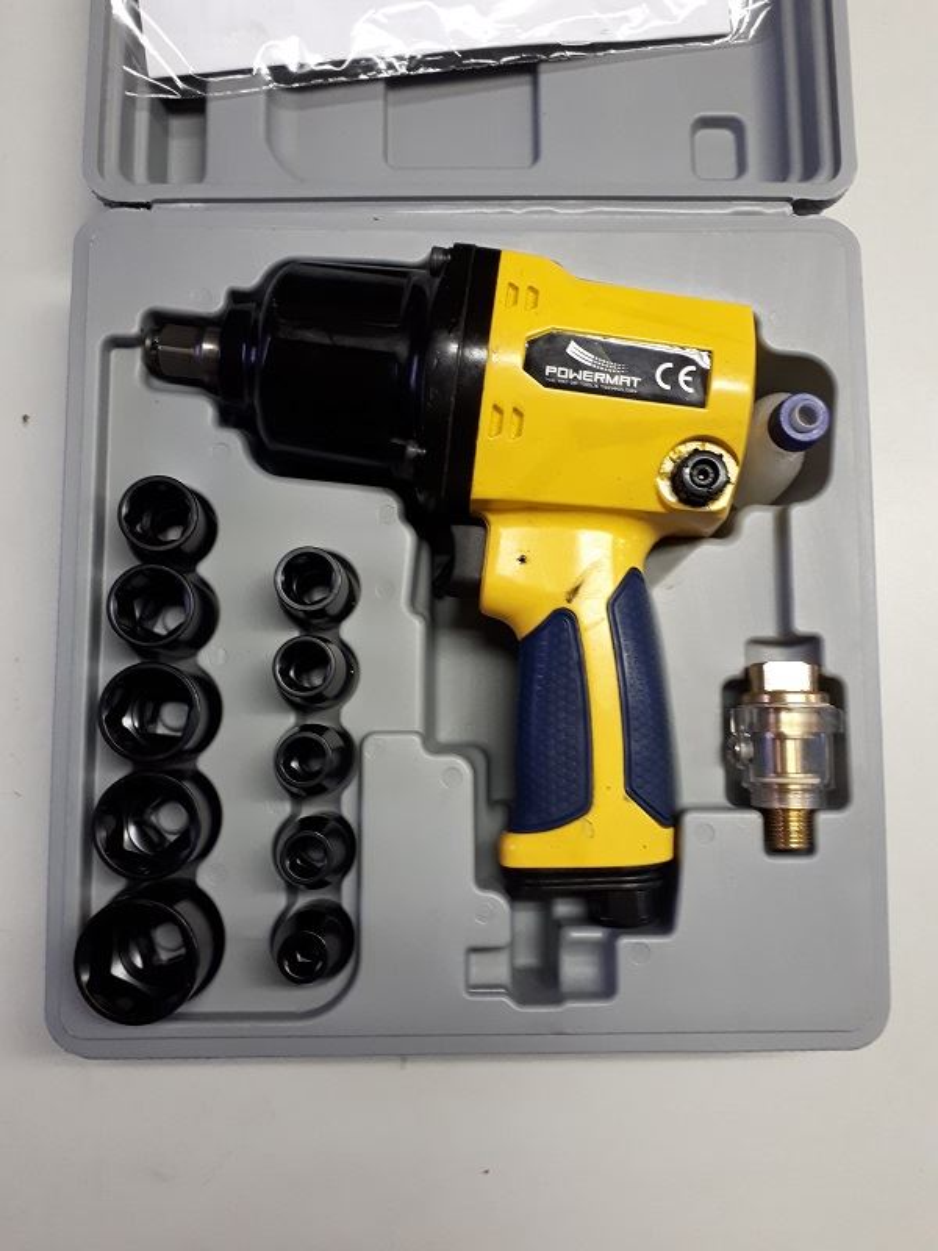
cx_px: 469
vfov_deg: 65.3
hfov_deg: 51.4
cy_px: 626
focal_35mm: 27
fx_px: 976
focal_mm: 3.6
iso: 160
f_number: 1.9
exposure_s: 1/25
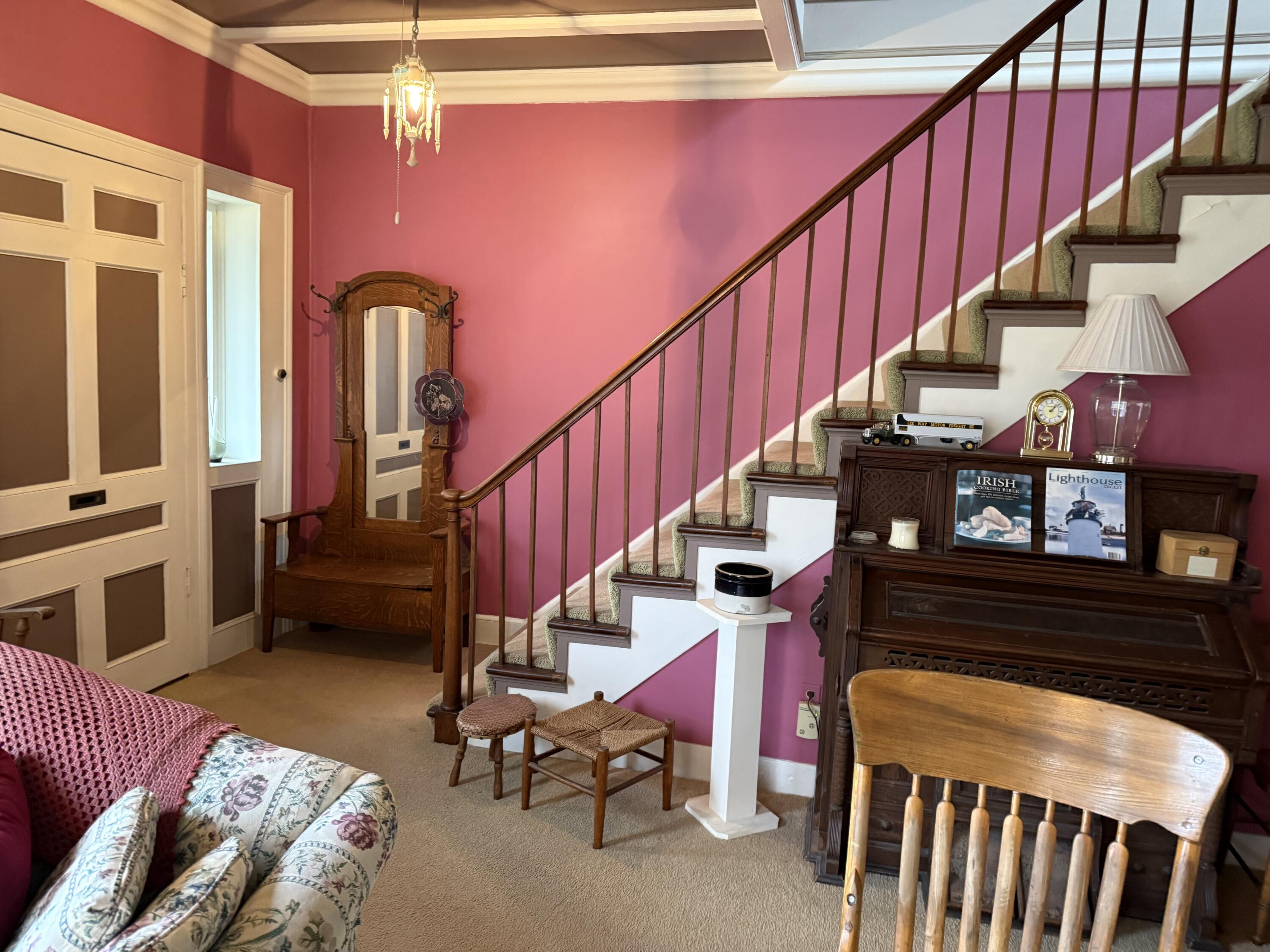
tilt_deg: -5.2
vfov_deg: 56.8
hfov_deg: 71.6
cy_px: 476
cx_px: 635
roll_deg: -3.0
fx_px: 881
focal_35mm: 24
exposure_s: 1/60
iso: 500
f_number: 1.78
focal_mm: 6.76
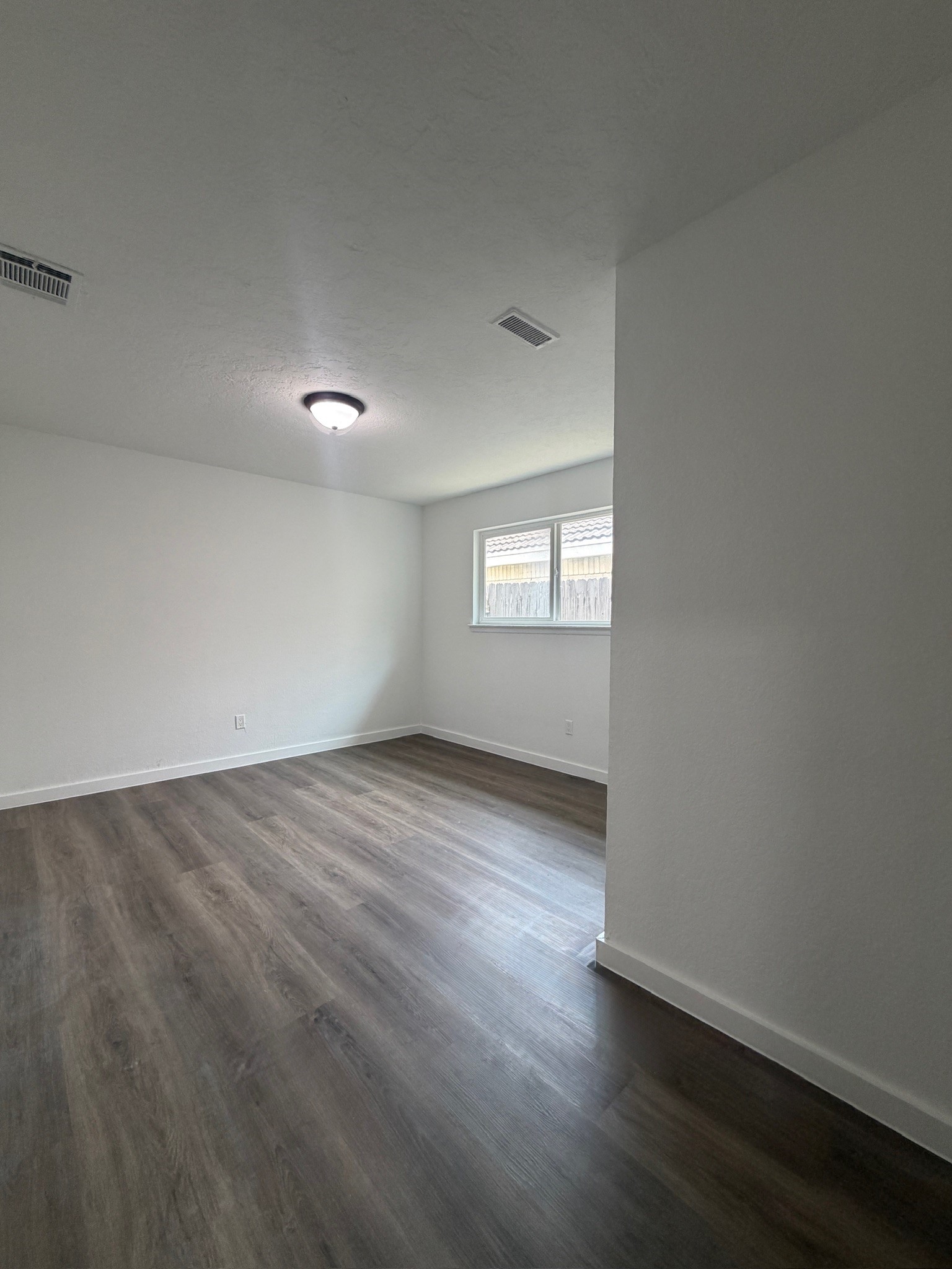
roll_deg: -0.7
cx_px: 476
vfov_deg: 102.1
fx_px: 513
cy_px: 634
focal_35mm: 14
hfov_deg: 85.7
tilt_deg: -0.9
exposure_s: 1/120
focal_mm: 2.22
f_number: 2.2
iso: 250
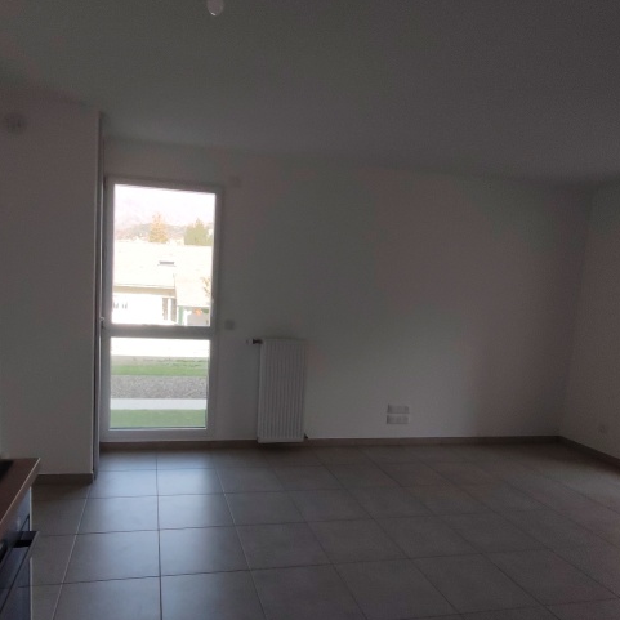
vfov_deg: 62.7
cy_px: 345
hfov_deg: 62.4
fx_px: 507
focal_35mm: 25
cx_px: 250
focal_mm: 1.43
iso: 100
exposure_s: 1/167
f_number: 2.2
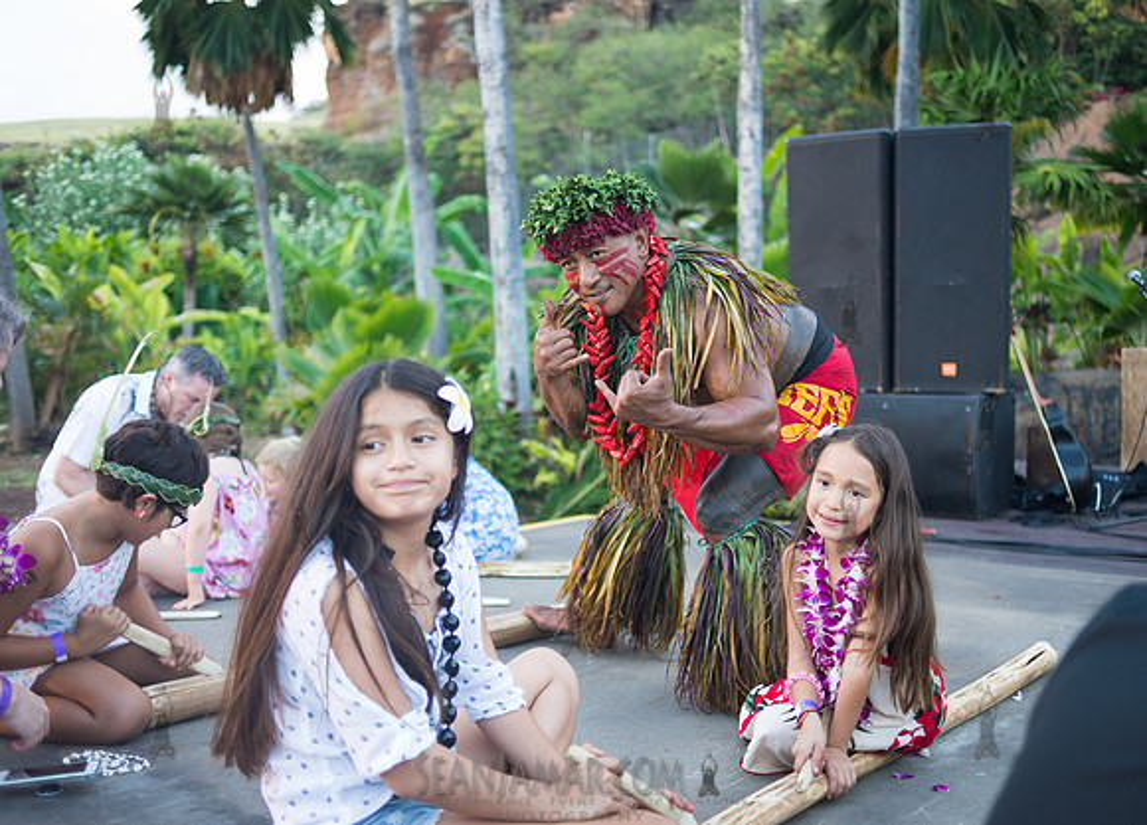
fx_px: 1268
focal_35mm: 39
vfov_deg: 36.0
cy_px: 390
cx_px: 652
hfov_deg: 48.5
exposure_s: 1/320
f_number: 2.5
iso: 800
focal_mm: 35
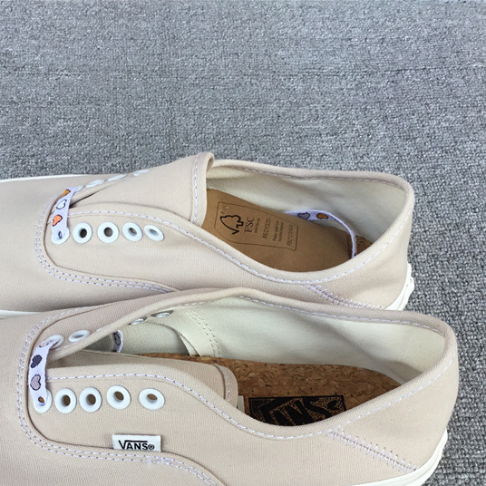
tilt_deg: -54.3
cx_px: 165
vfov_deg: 36.6
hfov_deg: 36.4
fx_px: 731
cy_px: 305
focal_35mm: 46
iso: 25
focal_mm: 3.3
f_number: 2.4
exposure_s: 1/264
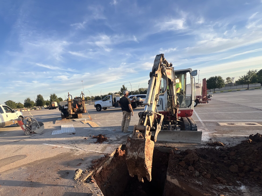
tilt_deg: -9.9
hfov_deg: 88.8
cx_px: 95
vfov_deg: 73.5
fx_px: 129
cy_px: 122
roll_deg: +6.5
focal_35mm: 17
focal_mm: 1.57
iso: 32
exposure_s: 1/438
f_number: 1.8
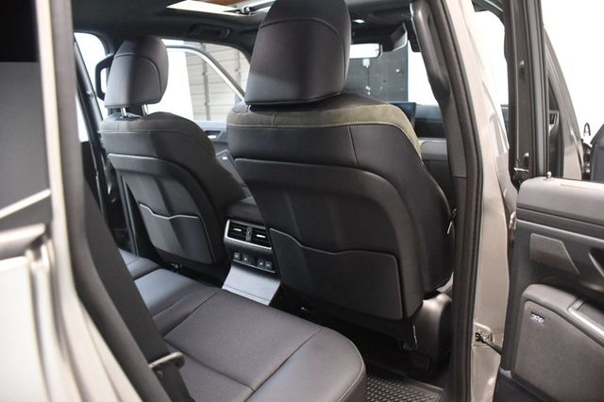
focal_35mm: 27
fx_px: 453
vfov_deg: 47.9
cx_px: 302
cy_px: 201
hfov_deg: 67.4
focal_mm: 18
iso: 6400
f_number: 3.5
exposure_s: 1/60
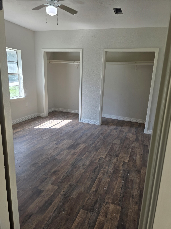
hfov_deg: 58.9
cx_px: 86
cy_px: 114
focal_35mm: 23
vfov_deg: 73.9
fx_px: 151
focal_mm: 6.3
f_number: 1.7
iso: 20
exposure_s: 1/120
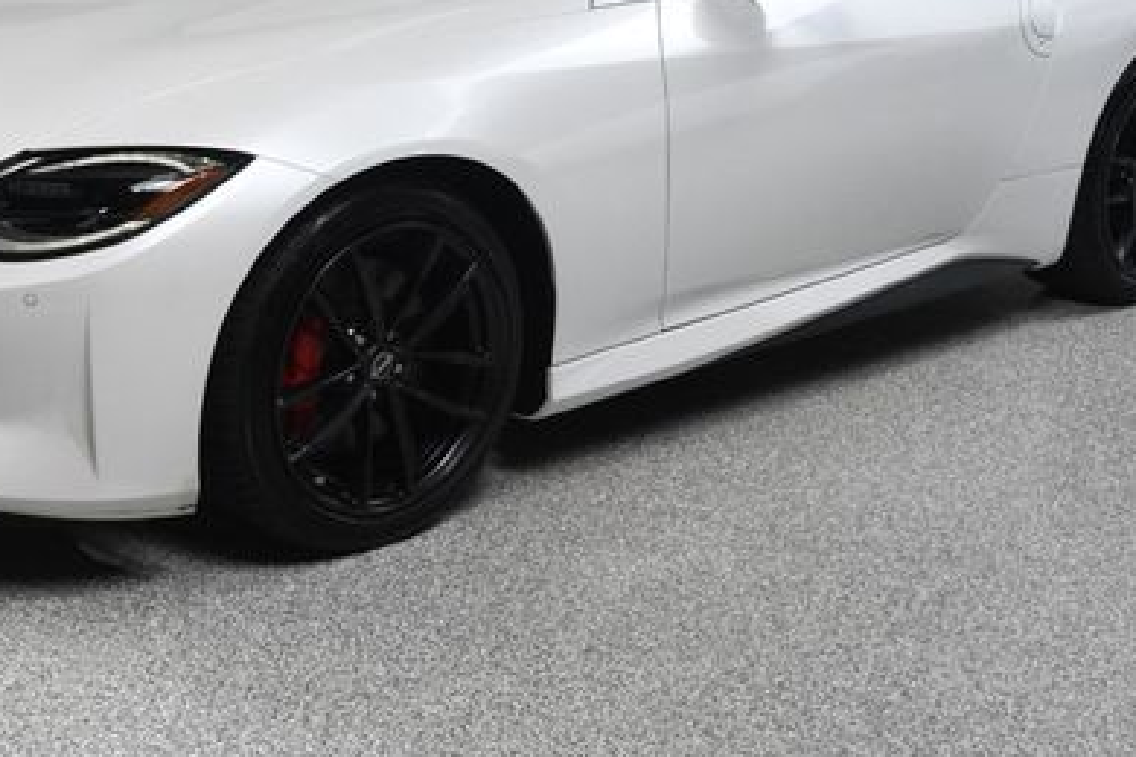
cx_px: 422
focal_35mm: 64
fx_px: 2019
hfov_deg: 31.3
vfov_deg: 21.0
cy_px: 146
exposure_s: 1/160
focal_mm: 26
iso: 100
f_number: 11
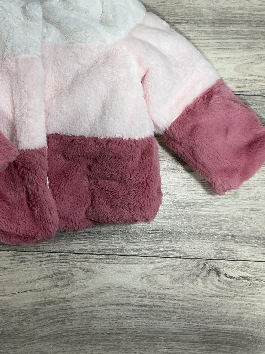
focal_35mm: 47
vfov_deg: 40.2
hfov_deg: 30.3
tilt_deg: -83.6
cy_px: 141
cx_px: 59
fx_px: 480
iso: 40
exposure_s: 1/50
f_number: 1.8
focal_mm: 3
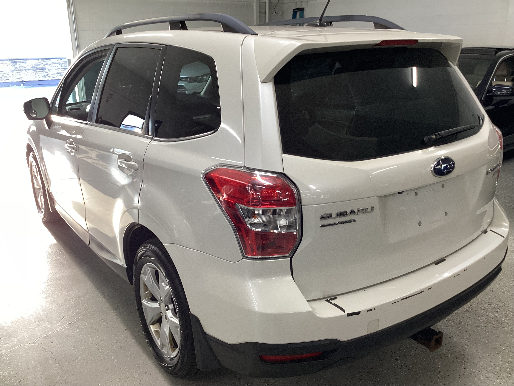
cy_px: 193
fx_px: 460
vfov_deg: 45.4
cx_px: 257
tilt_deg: -18.1
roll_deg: -0.9
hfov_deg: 58.4
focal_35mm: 31
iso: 100
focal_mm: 3.3
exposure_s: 1/60
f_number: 2.4
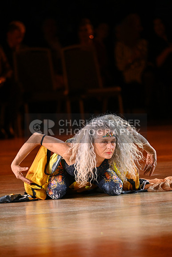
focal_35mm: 400
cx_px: 86
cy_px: 128
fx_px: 2865
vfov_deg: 5.2
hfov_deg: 3.4
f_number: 5.6
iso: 3200
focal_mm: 400
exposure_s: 1/320
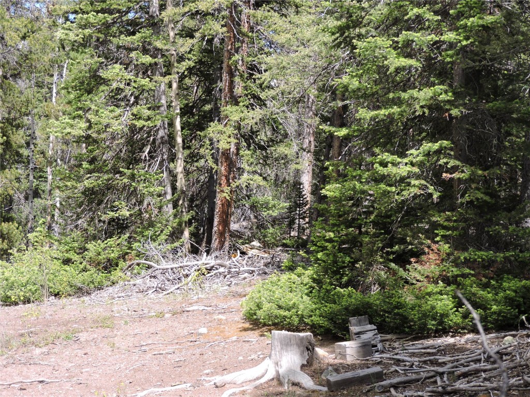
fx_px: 1148
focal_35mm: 75
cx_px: 265
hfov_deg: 26.0
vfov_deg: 19.6
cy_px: 198
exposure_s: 1/250
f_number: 3.9
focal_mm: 13.4
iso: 100
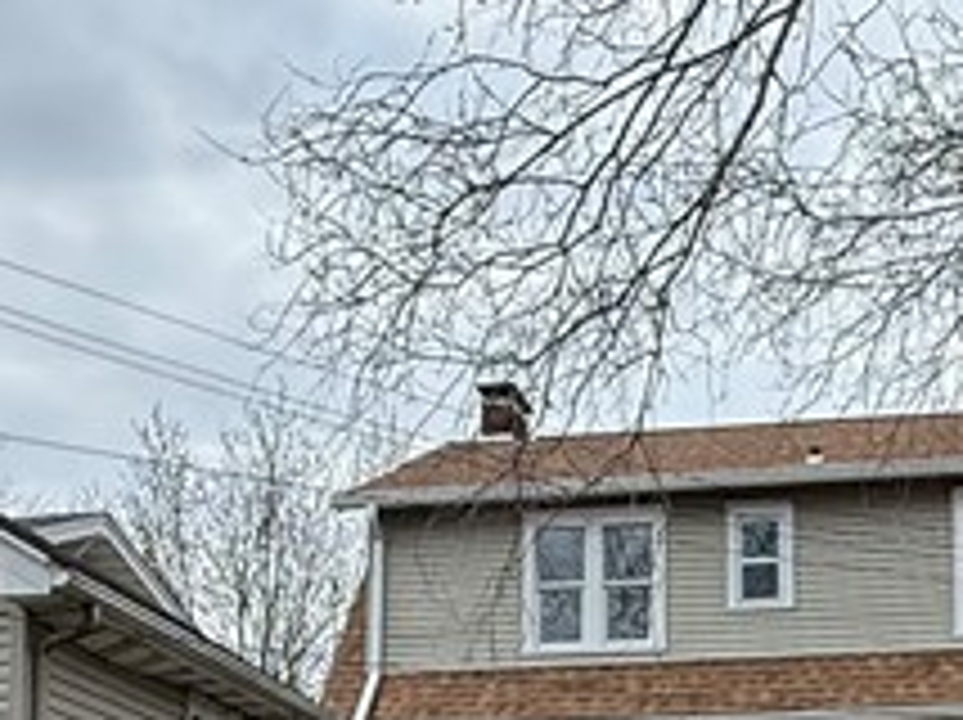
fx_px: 1862
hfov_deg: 28.6
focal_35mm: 67
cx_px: 716
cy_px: 918
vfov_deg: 20.2
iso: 64
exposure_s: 1/461
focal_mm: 2.22
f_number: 2.2
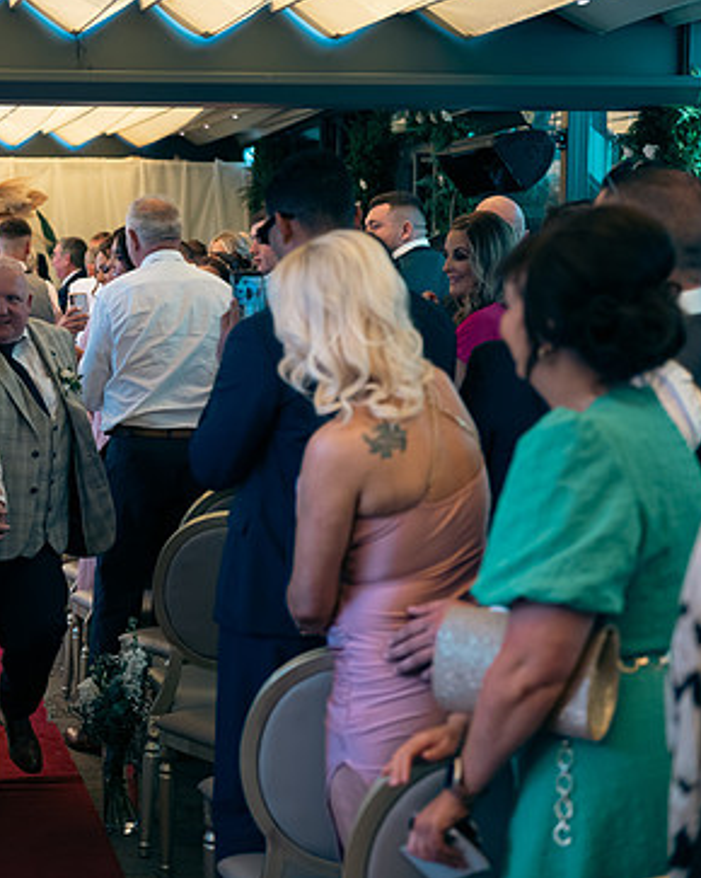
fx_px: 2336
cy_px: 415
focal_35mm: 90
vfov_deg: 21.3
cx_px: 15
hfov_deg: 16.7
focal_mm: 60
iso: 250
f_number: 3.5
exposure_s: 1/250
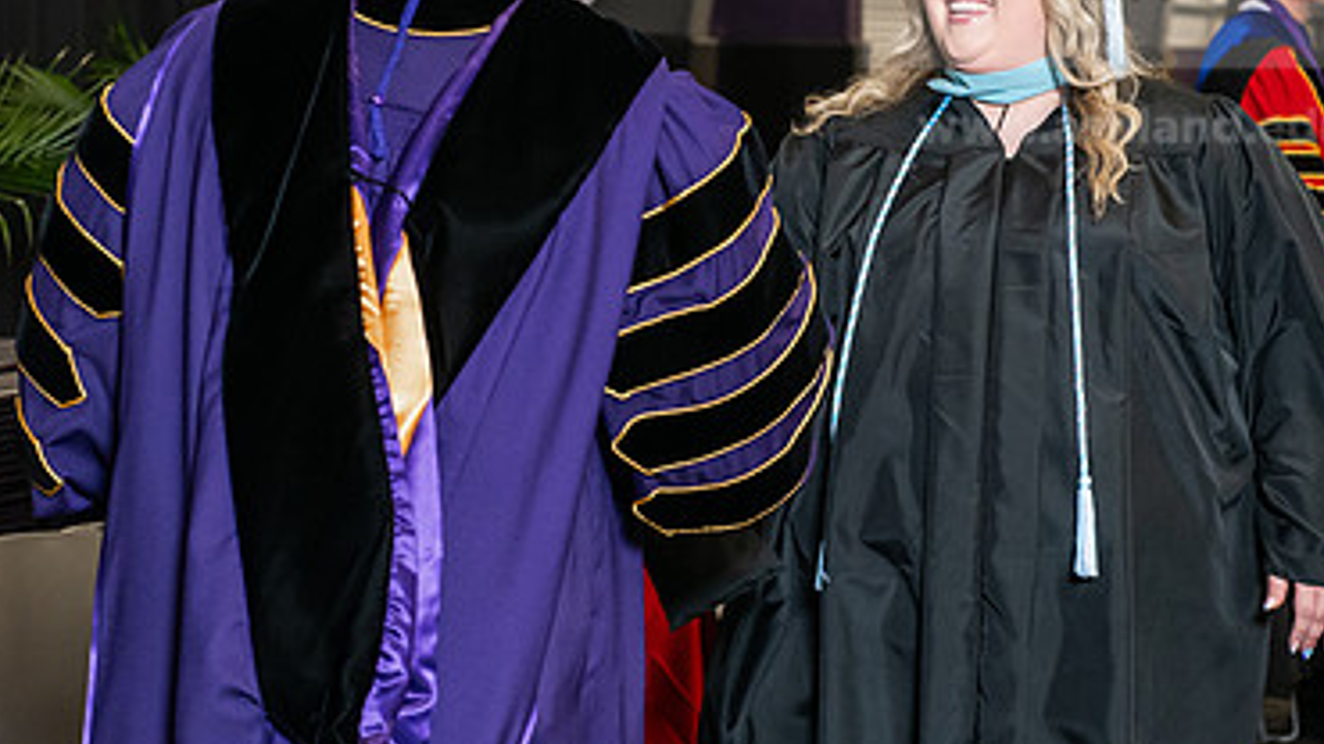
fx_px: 4037
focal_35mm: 115
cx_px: 755
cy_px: 202
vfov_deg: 10.5
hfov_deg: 18.6
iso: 2000
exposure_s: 1/200
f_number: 5
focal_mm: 70
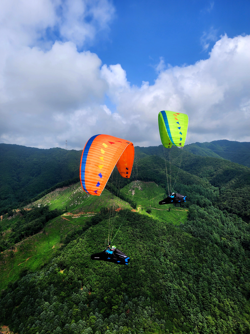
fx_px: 221
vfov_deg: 73.9
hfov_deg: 58.9
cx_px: 125
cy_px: 167
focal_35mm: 23
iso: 12
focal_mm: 6.4
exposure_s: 1/1314
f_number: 1.8
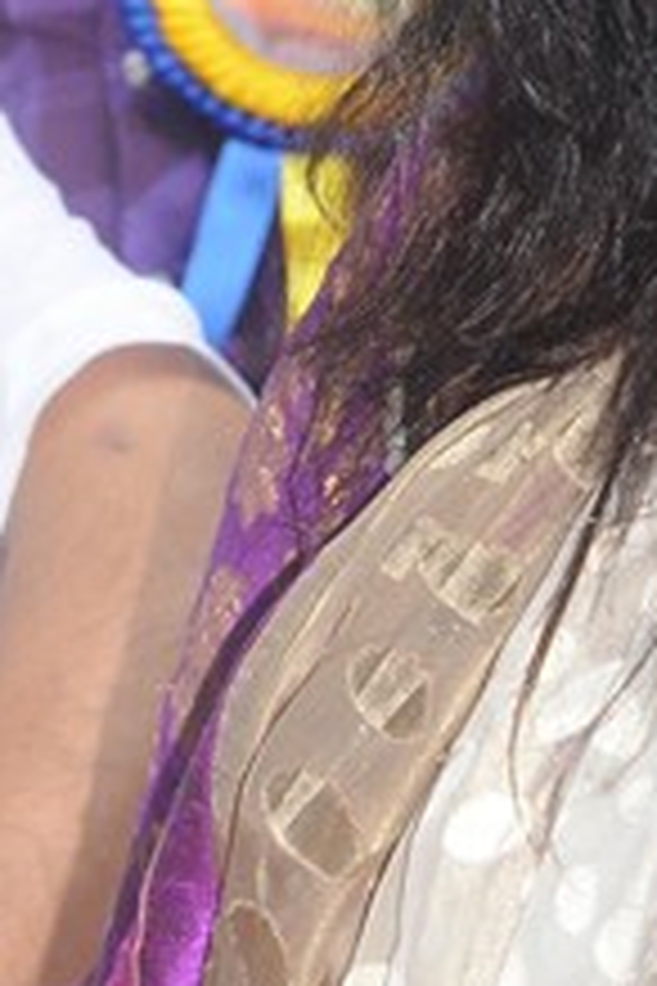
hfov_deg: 2.5
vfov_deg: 3.7
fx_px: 15103
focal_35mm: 552
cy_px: 72
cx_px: 279
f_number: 11
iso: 1250
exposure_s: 1/125
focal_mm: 105
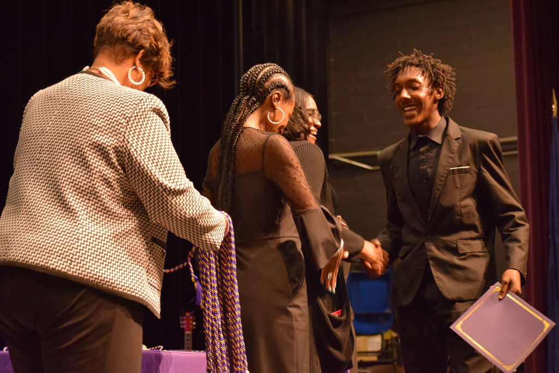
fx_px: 1398
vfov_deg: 15.2
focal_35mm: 90
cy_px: 186
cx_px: 280
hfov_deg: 22.6
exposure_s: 1/60
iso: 2200
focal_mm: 60
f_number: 4
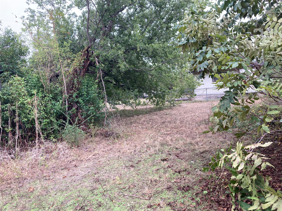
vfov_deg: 49.7
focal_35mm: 28
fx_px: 228
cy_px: 106
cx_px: 141
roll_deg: +2.7
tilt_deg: -1.4
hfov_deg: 63.4
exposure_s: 1/140
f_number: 1.8
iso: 20
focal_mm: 3.99
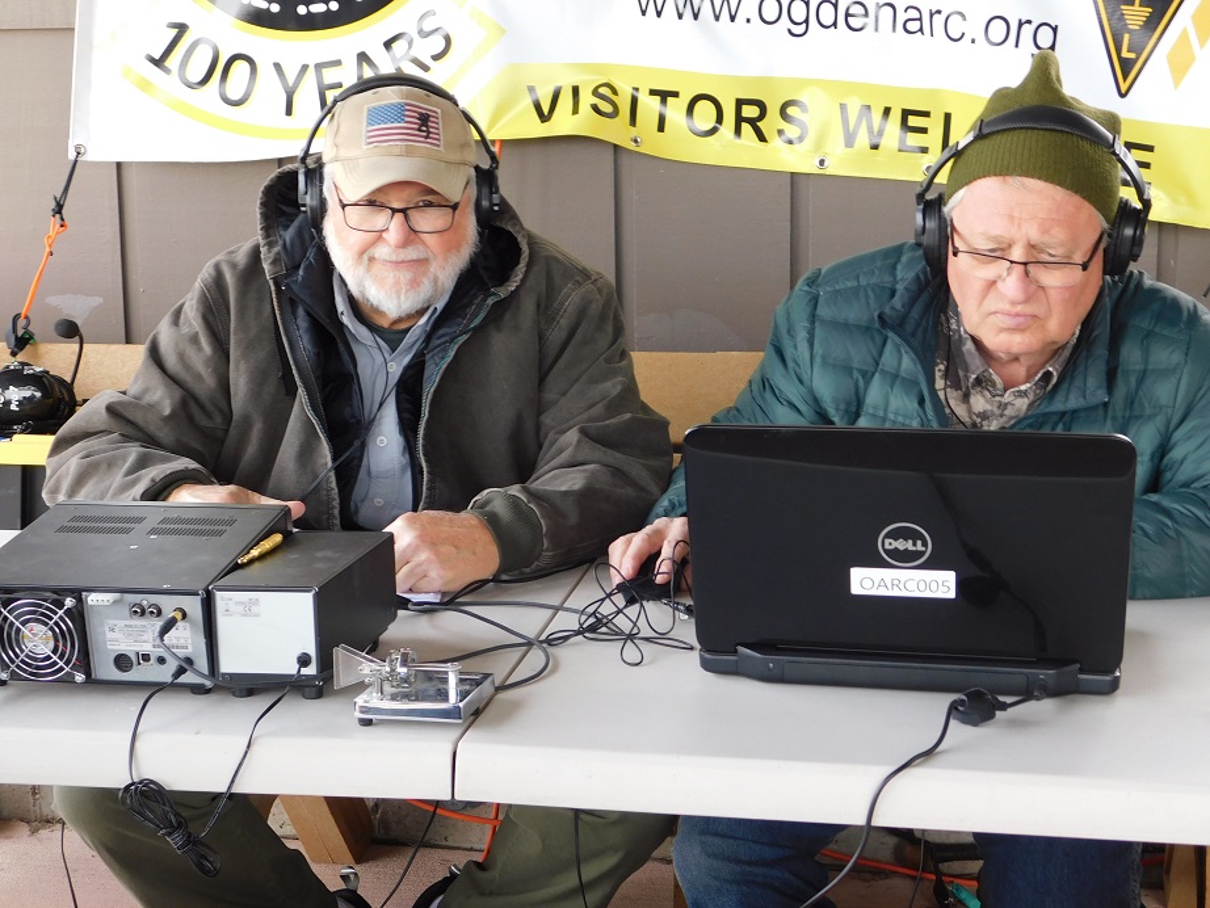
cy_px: 454
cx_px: 605
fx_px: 2063
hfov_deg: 32.7
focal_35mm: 59
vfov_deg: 24.8
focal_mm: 10.4
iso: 125
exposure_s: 1/60
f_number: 4
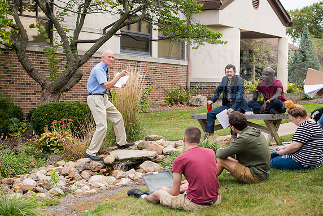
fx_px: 637
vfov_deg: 19.2
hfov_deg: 28.4
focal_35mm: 71
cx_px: 163
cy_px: 107
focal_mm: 70
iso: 200
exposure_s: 1/400
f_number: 4.5
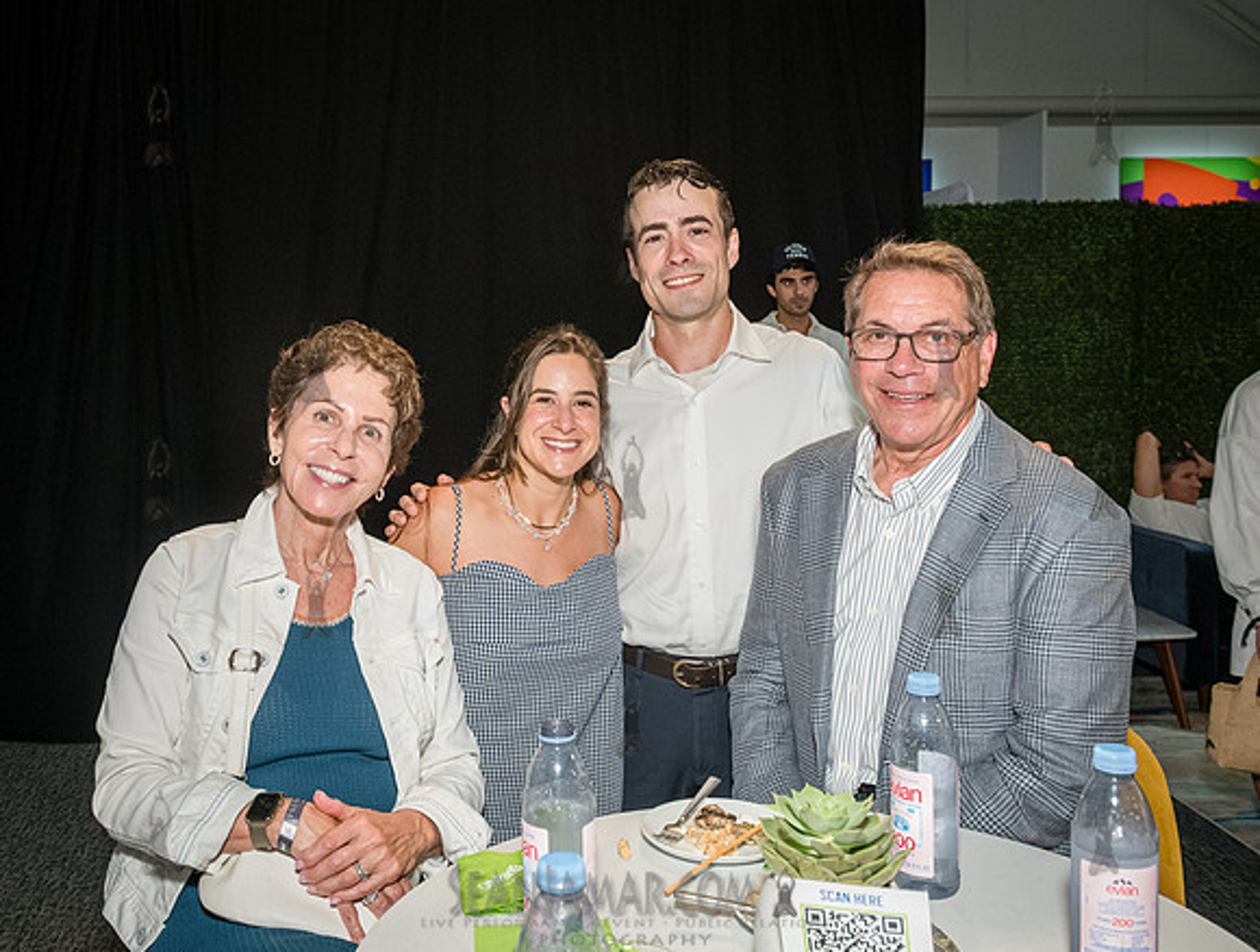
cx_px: 528
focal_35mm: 36
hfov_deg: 51.1
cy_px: 376
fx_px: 1311
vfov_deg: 39.7
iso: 4000
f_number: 5.6
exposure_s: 1/400
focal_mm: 27
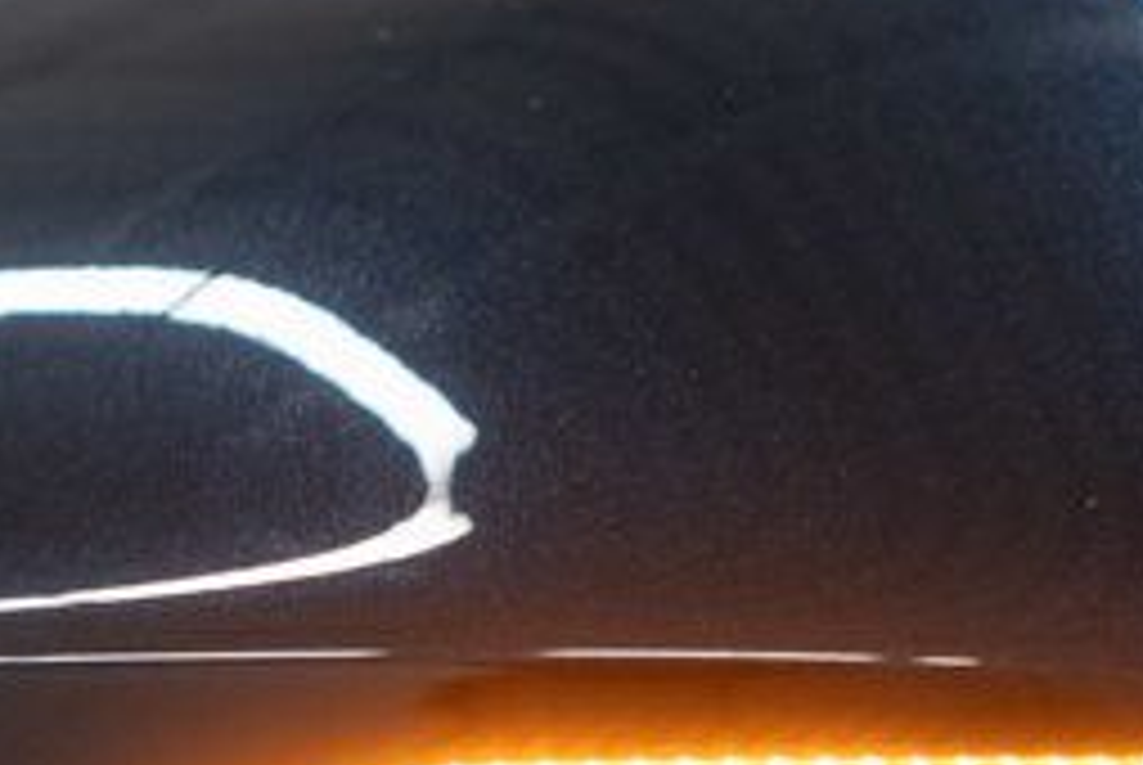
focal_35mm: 169
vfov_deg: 8.1
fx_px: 5372
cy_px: 898
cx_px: 306
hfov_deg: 12.1
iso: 200
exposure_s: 1/50
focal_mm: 28
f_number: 3.2
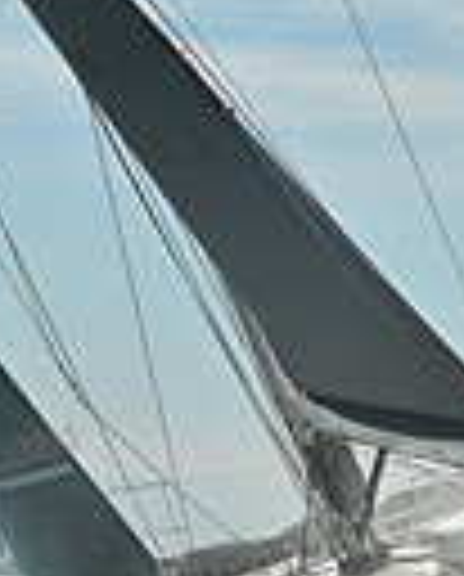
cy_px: 205
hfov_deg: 5.2
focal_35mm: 297
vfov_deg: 6.5
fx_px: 5080
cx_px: 315
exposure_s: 1/1250
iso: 250
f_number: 9
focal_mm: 70
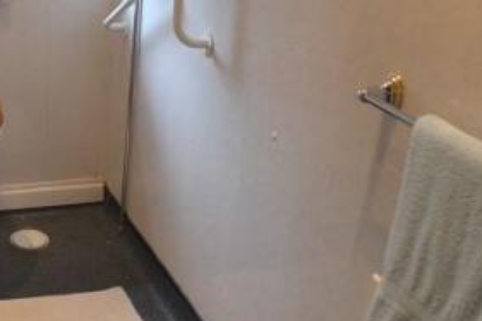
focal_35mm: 77
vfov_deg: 17.4
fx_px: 1030
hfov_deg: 25.3
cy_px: 18
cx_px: 24
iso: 720
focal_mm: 22
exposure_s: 1/60
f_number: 3.8
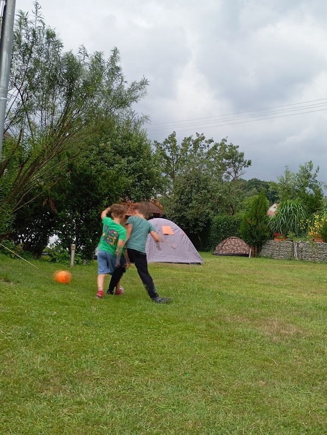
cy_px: 218
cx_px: 164
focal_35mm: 43
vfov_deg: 43.8
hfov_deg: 33.7
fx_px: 540
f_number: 1.8
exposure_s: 1/215
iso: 101
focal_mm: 4.27
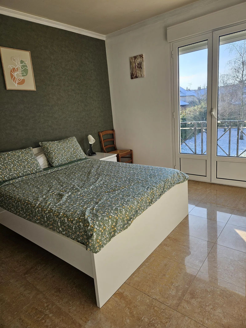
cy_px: 164
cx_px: 123
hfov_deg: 58.9
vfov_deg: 73.9
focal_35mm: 23
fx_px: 218
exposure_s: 1/227
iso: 25
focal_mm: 5.4
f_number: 1.8
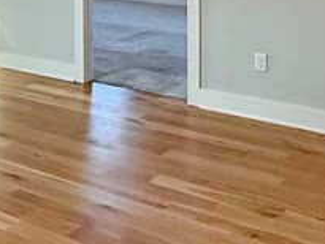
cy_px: -86
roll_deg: +0.2
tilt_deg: -0.1
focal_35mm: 70
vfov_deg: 19.2
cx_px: -57
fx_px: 658
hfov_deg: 25.2
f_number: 2.2
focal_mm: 2.22
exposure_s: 1/120
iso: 200
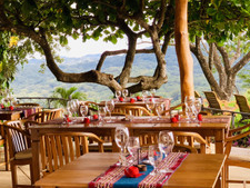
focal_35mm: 81
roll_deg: +2.1
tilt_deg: -4.9
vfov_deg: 18.2
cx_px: 97
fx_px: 585
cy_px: 115
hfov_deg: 24.1
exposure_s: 1/122
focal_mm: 6
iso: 32
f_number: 2.4
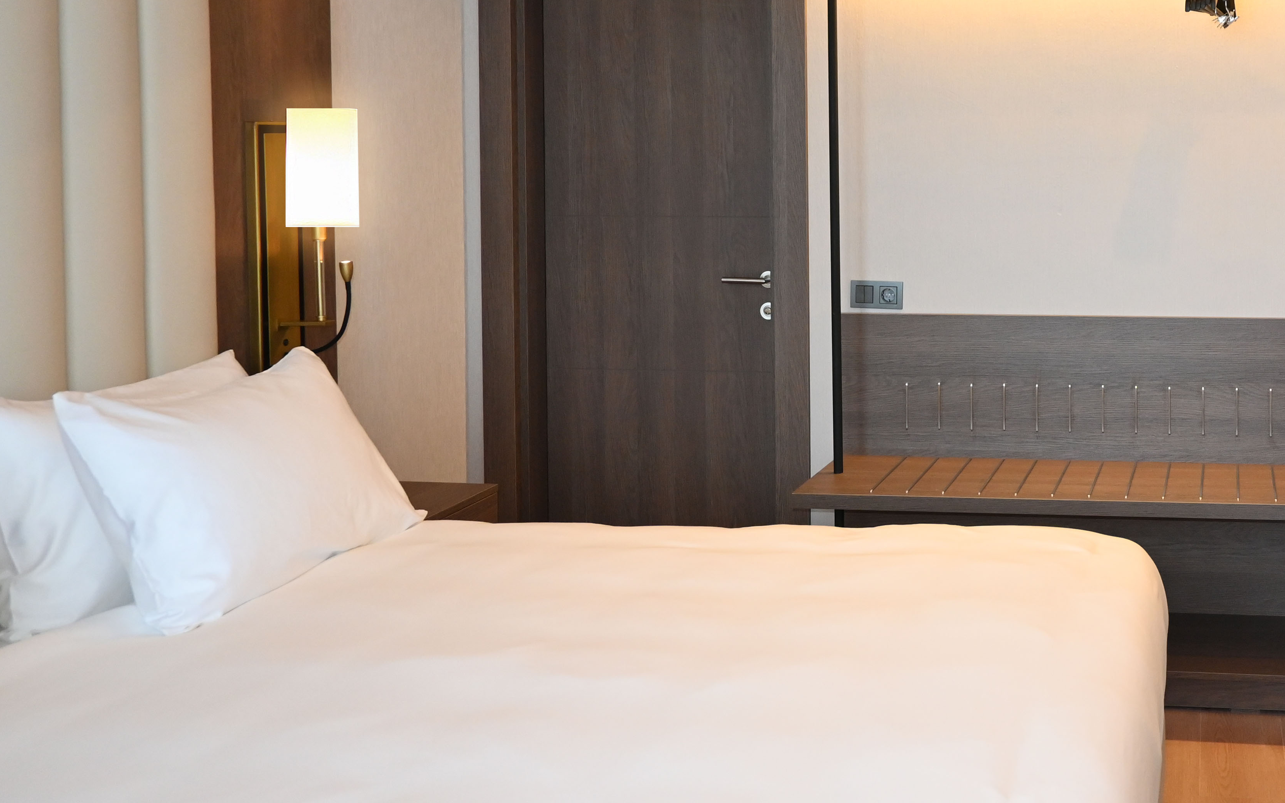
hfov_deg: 45.3
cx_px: 1066
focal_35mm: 41
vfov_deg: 30.9
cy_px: 246
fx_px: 1436
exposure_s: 1/60
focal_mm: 16
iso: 640
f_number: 4
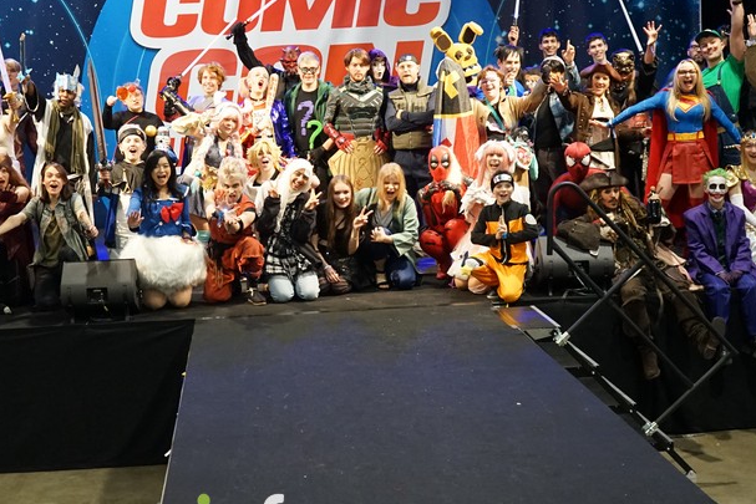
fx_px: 1239
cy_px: 252
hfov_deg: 33.8
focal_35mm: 59
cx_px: 294
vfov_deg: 23.0
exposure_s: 1/200
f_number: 4
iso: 4000
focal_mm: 35
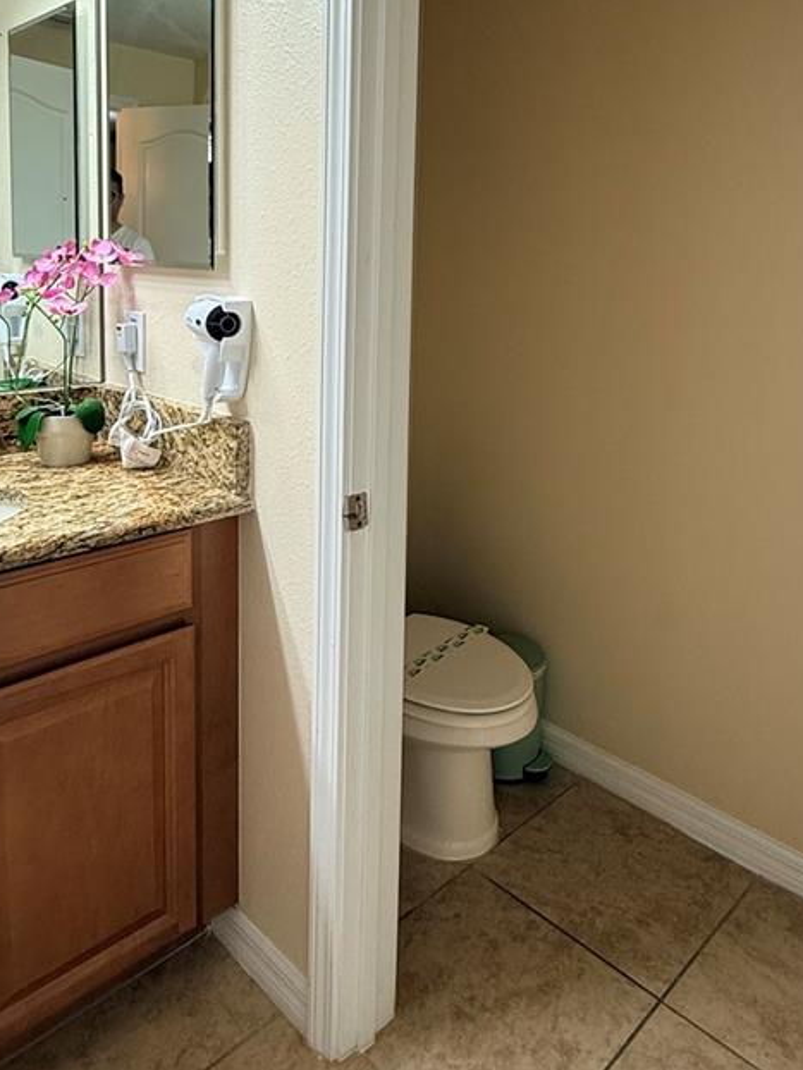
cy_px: 356
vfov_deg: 63.6
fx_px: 835
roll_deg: -1.9
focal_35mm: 27
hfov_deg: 51.4
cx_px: 416
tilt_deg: -5.4
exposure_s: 1/120
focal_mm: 2.22
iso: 160
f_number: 2.2
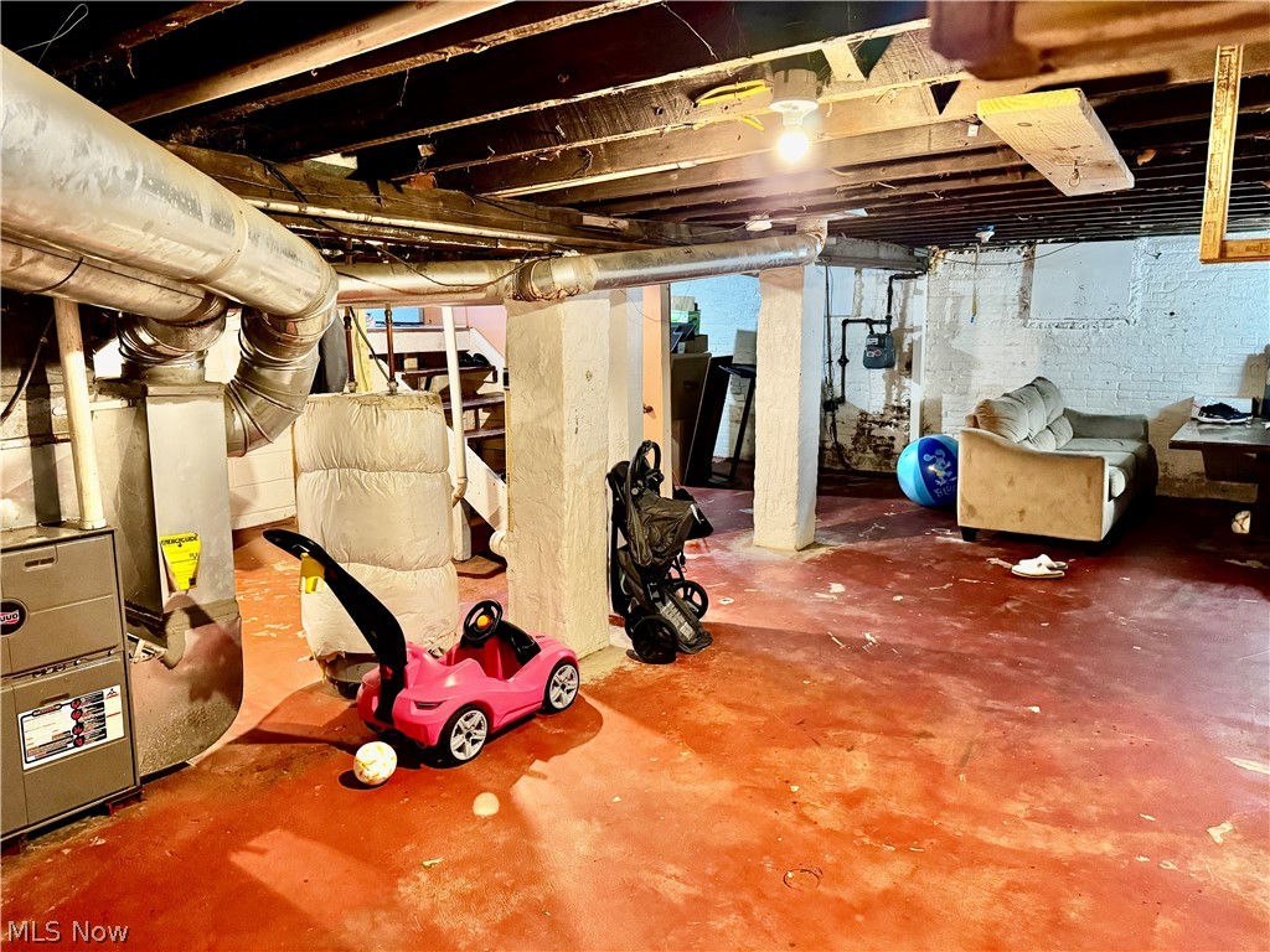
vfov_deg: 56.8
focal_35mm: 24
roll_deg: +0.6
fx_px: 881
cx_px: 635
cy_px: 476
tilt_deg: -10.4
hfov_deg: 71.6
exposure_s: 1/40
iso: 800
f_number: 1.78
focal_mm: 6.76
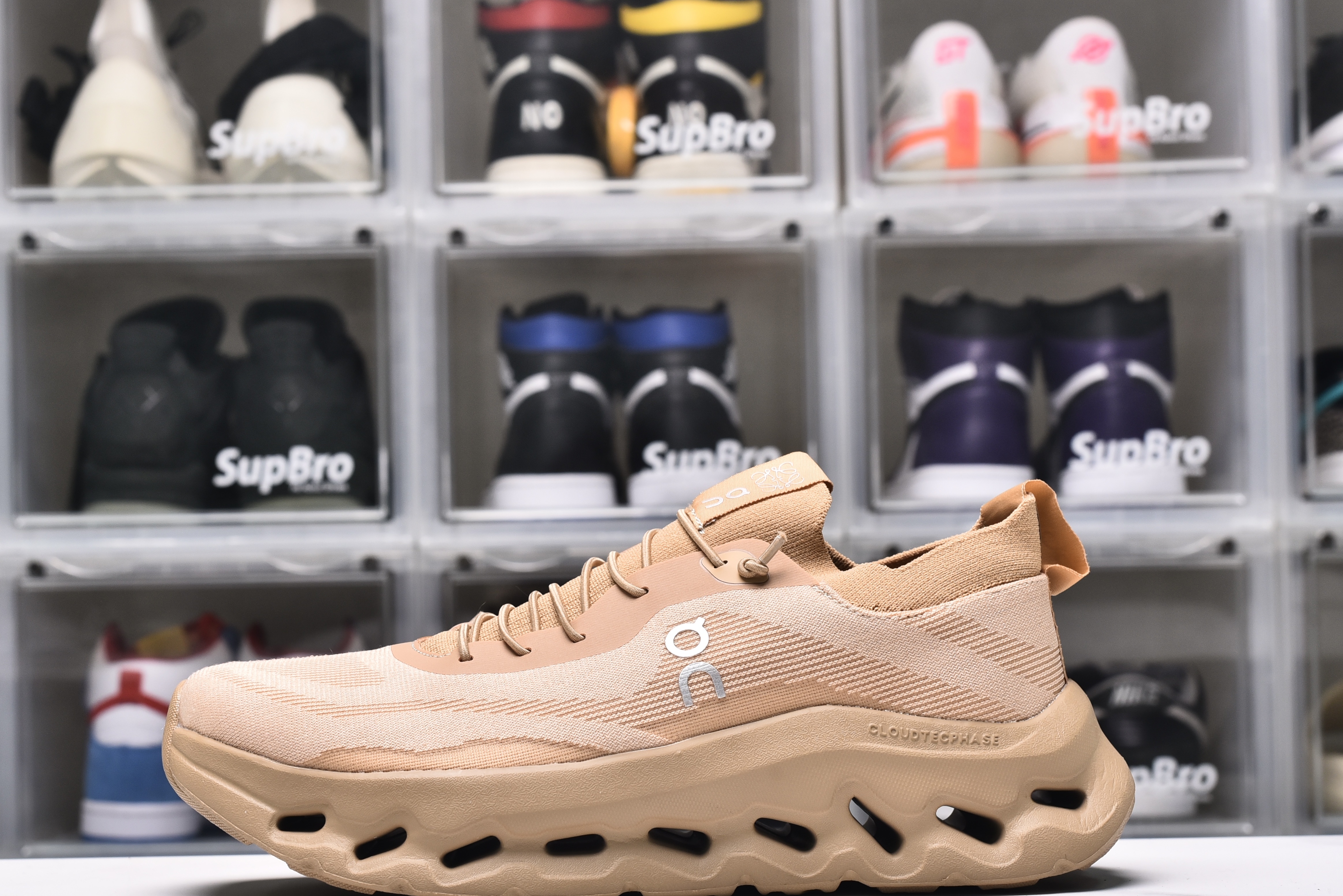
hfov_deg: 32.9
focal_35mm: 61
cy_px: 542
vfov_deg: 22.2
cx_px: 634
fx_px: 2276
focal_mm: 50
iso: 500
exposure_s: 1/180
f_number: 9.5
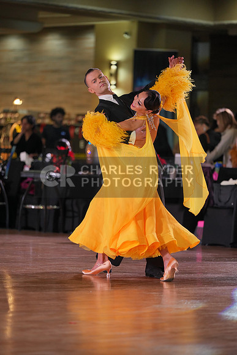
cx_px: 118
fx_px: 1727
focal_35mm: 175
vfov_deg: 11.7
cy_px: 178
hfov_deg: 7.9
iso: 1000
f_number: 2.8
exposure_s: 1/500
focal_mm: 175
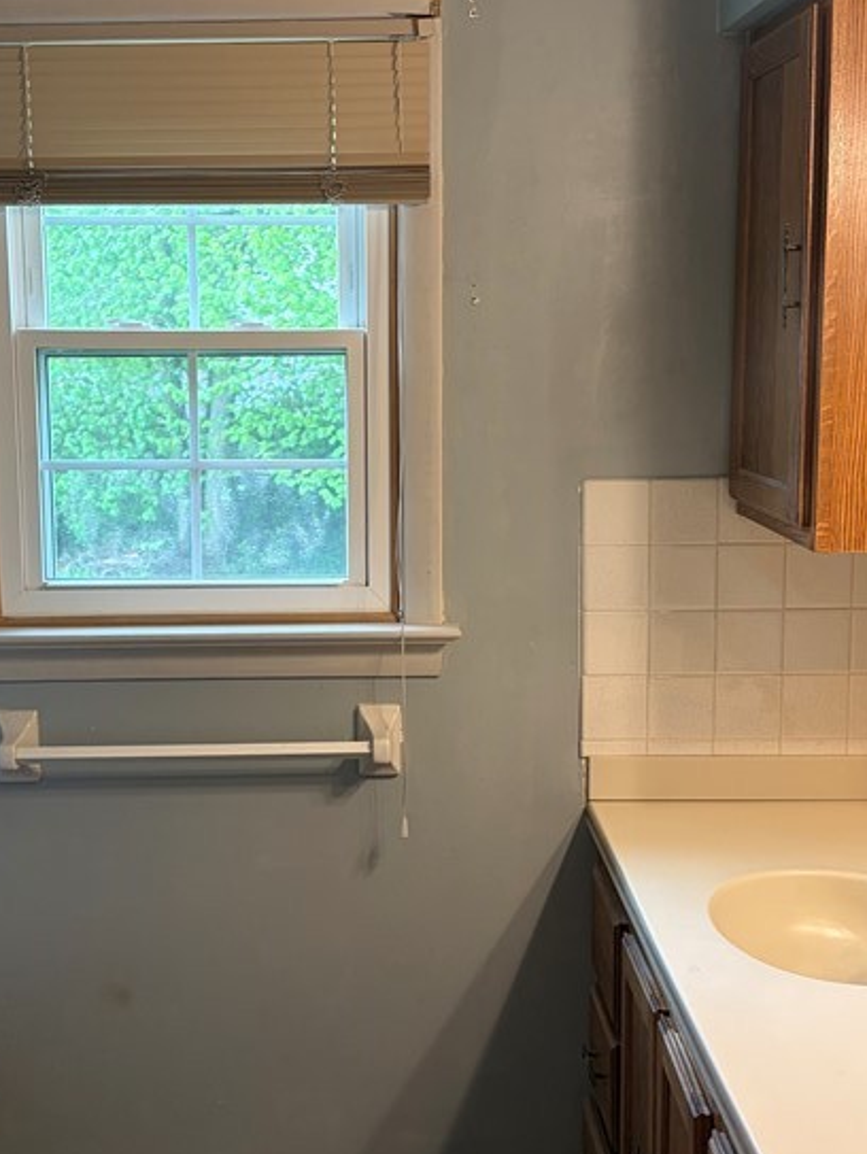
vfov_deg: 38.9
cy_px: 557
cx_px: 340
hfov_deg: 29.6
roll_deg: +0.7
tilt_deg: -9.3
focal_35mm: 49
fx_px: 1634
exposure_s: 1/60
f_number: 1.6
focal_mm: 5.96
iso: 125
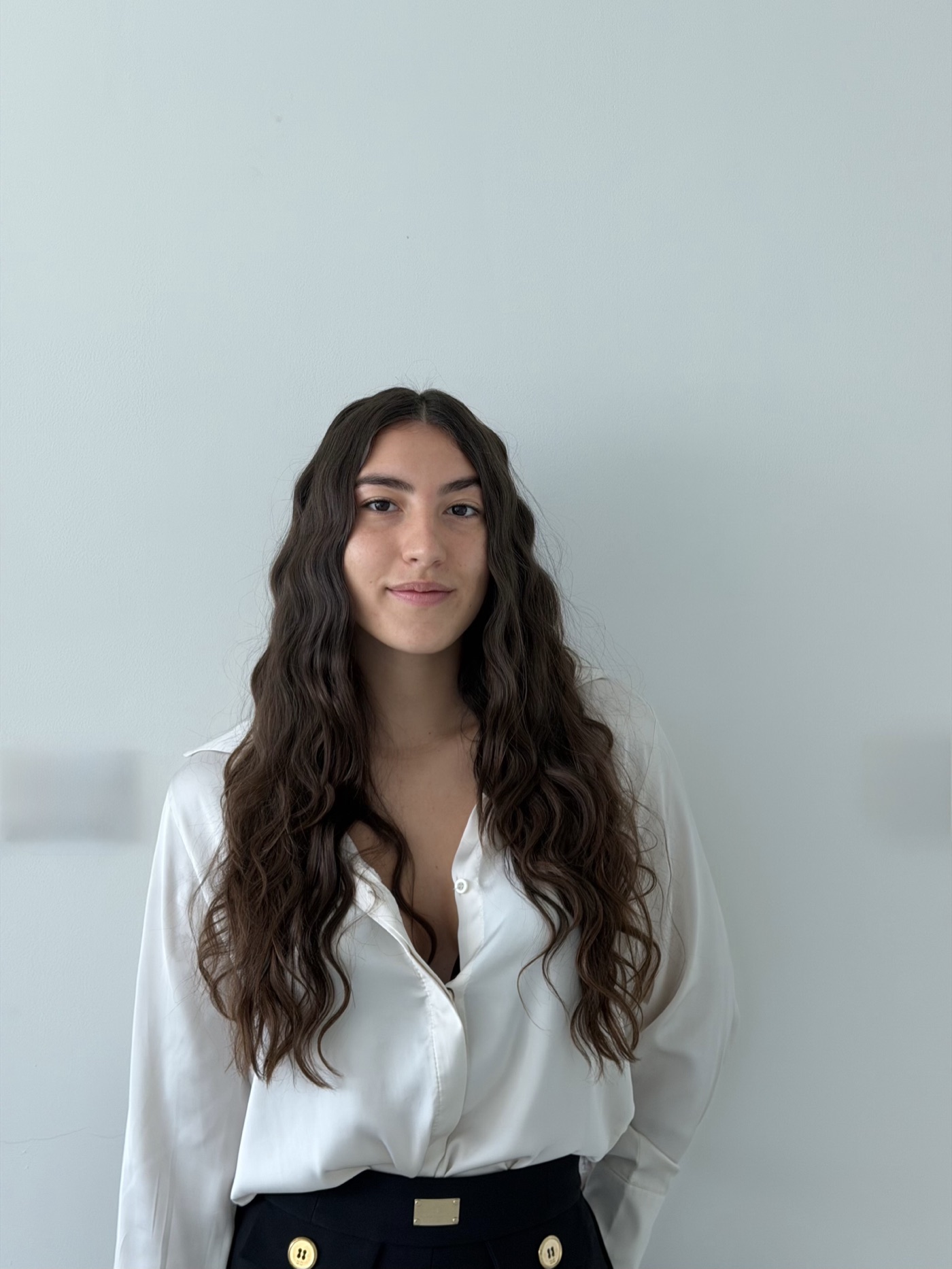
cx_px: 476
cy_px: 634
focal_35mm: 48
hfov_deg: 30.3
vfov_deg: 39.7
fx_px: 1760
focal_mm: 6.76
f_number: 1.78
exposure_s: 1/73
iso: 100
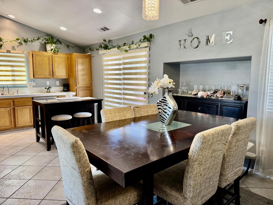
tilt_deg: -7.7
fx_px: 189
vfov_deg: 56.8
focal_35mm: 24
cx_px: 136
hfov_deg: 71.6
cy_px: 102
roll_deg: -0.1
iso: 125
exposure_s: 1/60
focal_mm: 6.76
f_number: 1.78
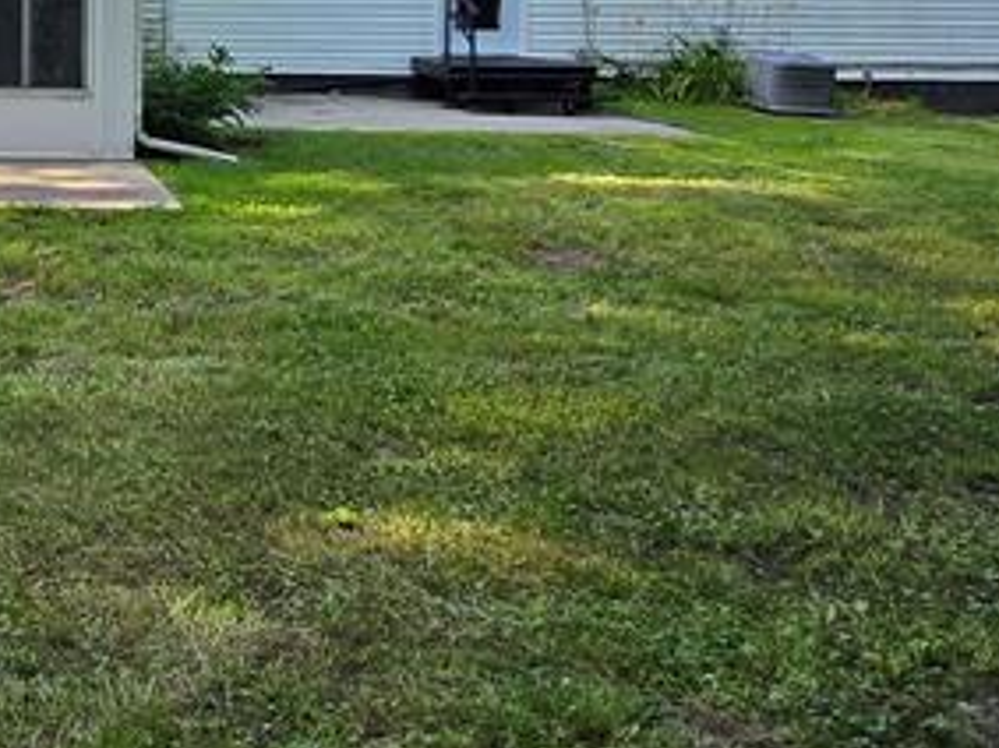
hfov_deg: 34.3
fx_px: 1356
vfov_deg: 28.9
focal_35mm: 47
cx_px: -131
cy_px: -4
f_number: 2.2
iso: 50
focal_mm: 2.2
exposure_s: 1/354
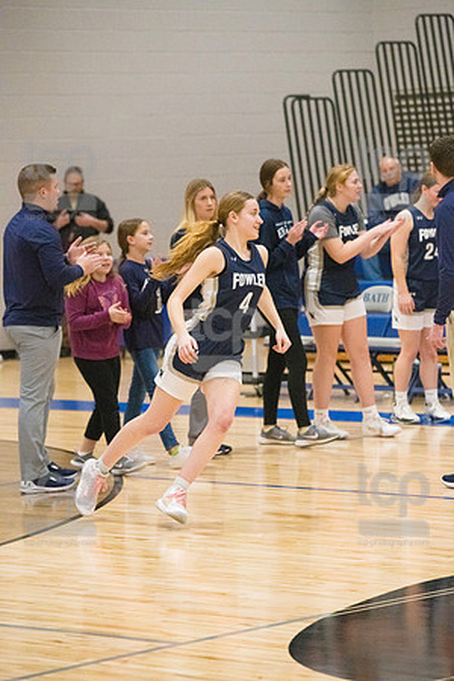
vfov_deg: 12.8
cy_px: 340
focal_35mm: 160
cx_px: 227
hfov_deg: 8.6
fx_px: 3026
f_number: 4.5
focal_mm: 160
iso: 10000
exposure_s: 1/1600
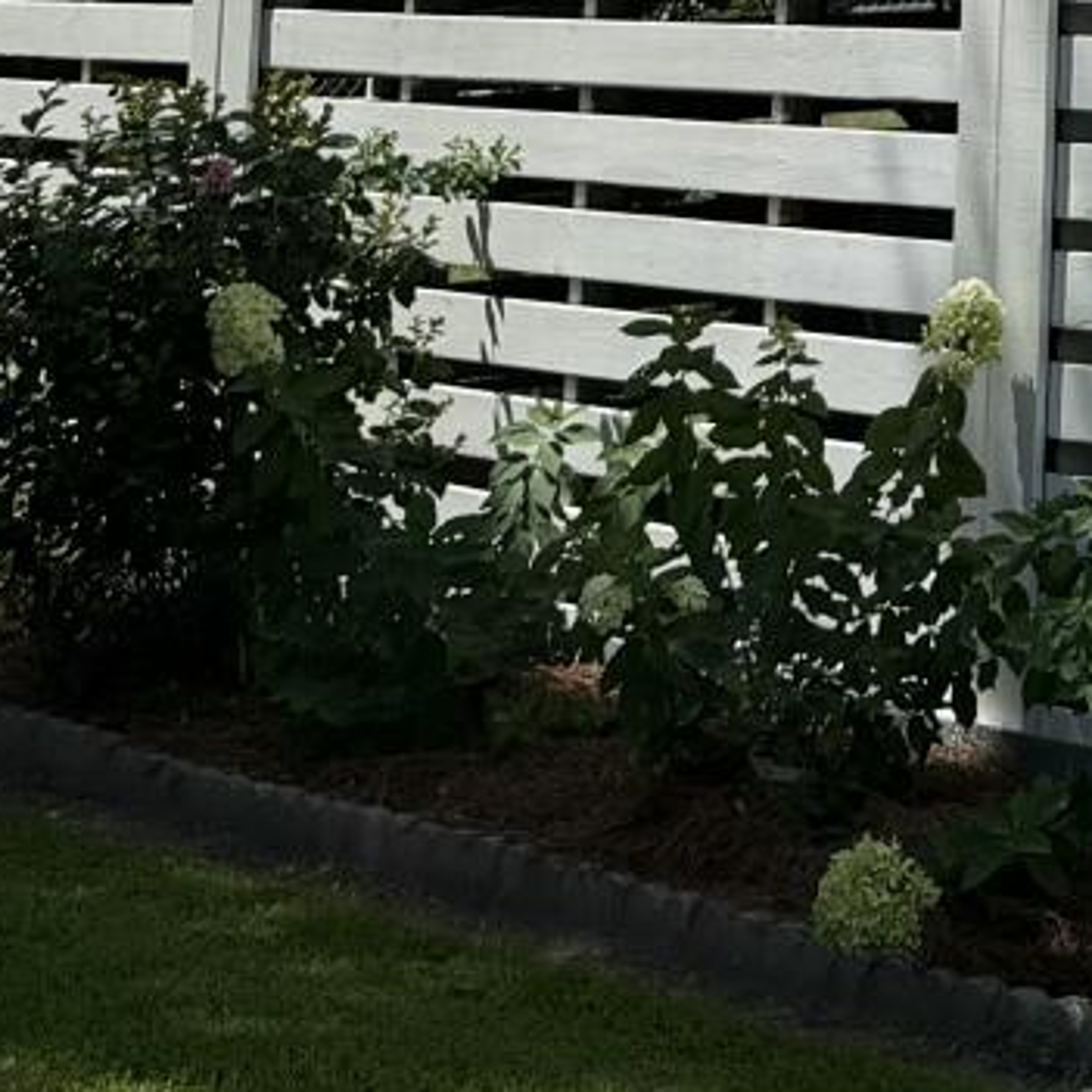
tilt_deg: +13.7
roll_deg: +0.3
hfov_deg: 13.8
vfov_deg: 12.4
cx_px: 1468
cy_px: -1220
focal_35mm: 121
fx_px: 4319
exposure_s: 1/6173
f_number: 1.78
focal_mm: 6.76
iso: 80
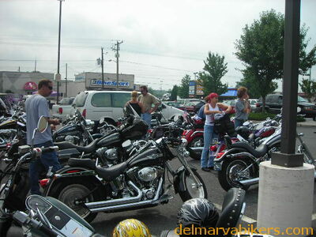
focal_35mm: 38
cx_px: 158
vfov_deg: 37.7
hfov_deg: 49.0
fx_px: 347
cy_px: 118
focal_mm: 6.3
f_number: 6.4
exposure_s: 1/200
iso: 50
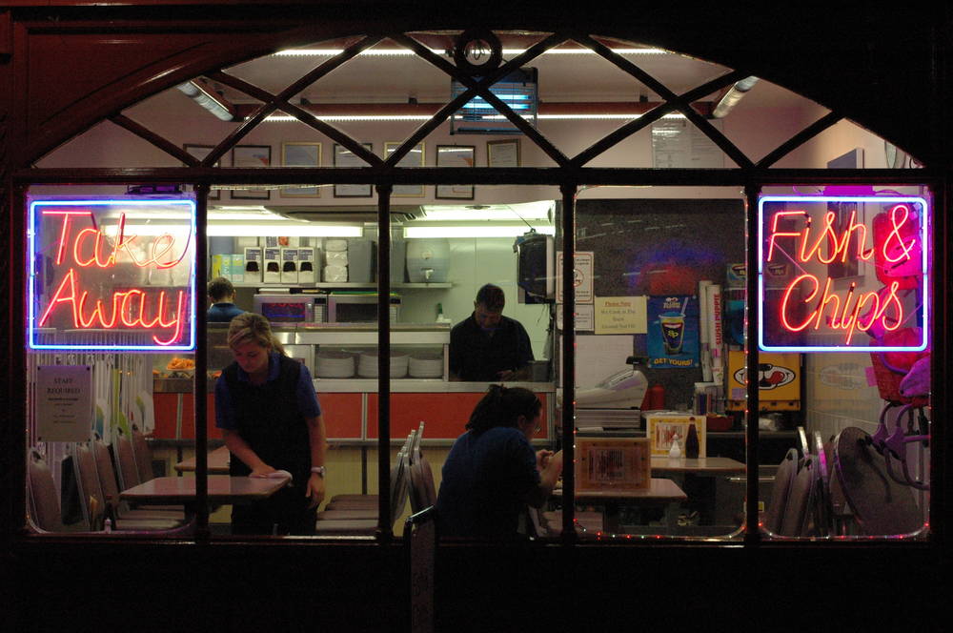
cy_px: 316
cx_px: 476
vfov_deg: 18.1
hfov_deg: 27.0
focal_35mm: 75
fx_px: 1983
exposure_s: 1/80
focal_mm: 50
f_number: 8
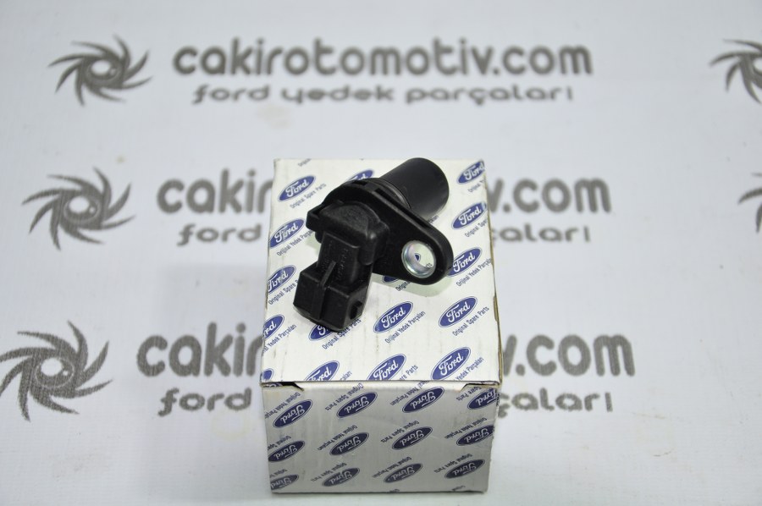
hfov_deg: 27.0
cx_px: 381
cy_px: 253
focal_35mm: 75
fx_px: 1586
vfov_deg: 18.1
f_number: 5
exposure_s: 1/30
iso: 200
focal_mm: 50
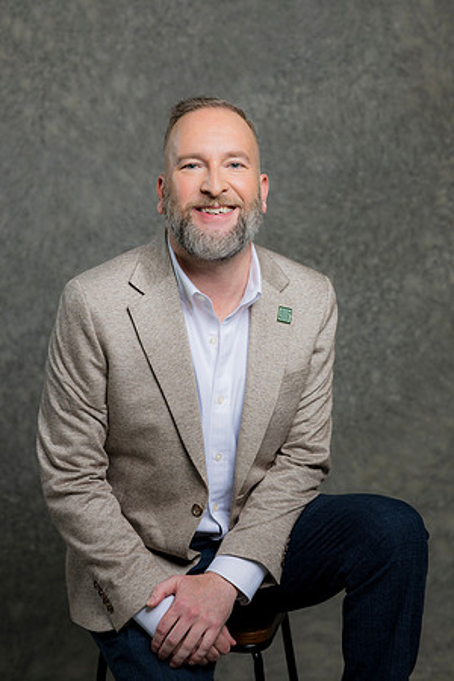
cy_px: 340
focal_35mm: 85
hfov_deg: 16.1
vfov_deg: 23.9
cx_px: 227
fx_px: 1608
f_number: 5
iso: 125
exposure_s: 1/200
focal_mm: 85
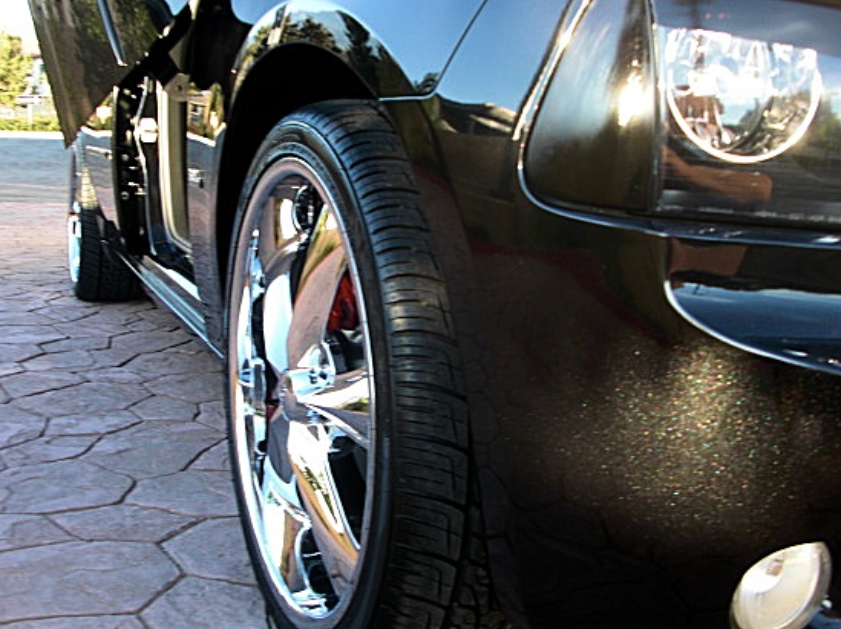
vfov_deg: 34.3
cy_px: 309
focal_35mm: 42
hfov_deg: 44.8
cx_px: 404
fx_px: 1020
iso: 50
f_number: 2.8
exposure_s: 1/60
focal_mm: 6.3
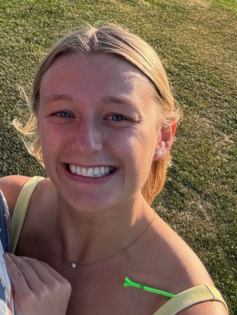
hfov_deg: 21.3
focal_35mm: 67
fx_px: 611
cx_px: 7
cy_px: -17
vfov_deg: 27.0
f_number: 1.9
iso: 25
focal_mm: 2.69
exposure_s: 1/347
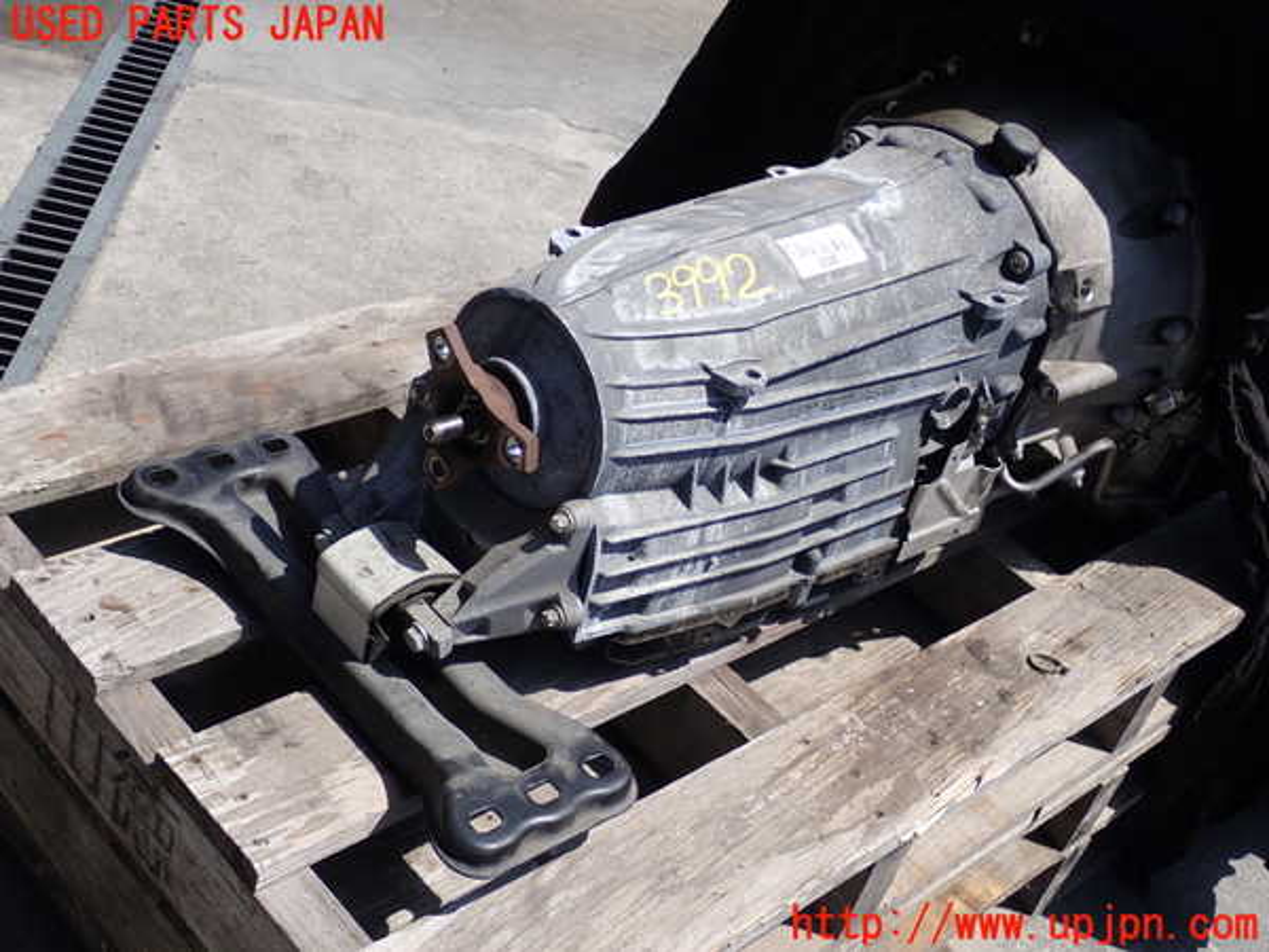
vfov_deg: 30.9
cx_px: 634
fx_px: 1723
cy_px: 476
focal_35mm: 47
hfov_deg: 40.4
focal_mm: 8.4
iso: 100
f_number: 3.1
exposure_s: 1/800
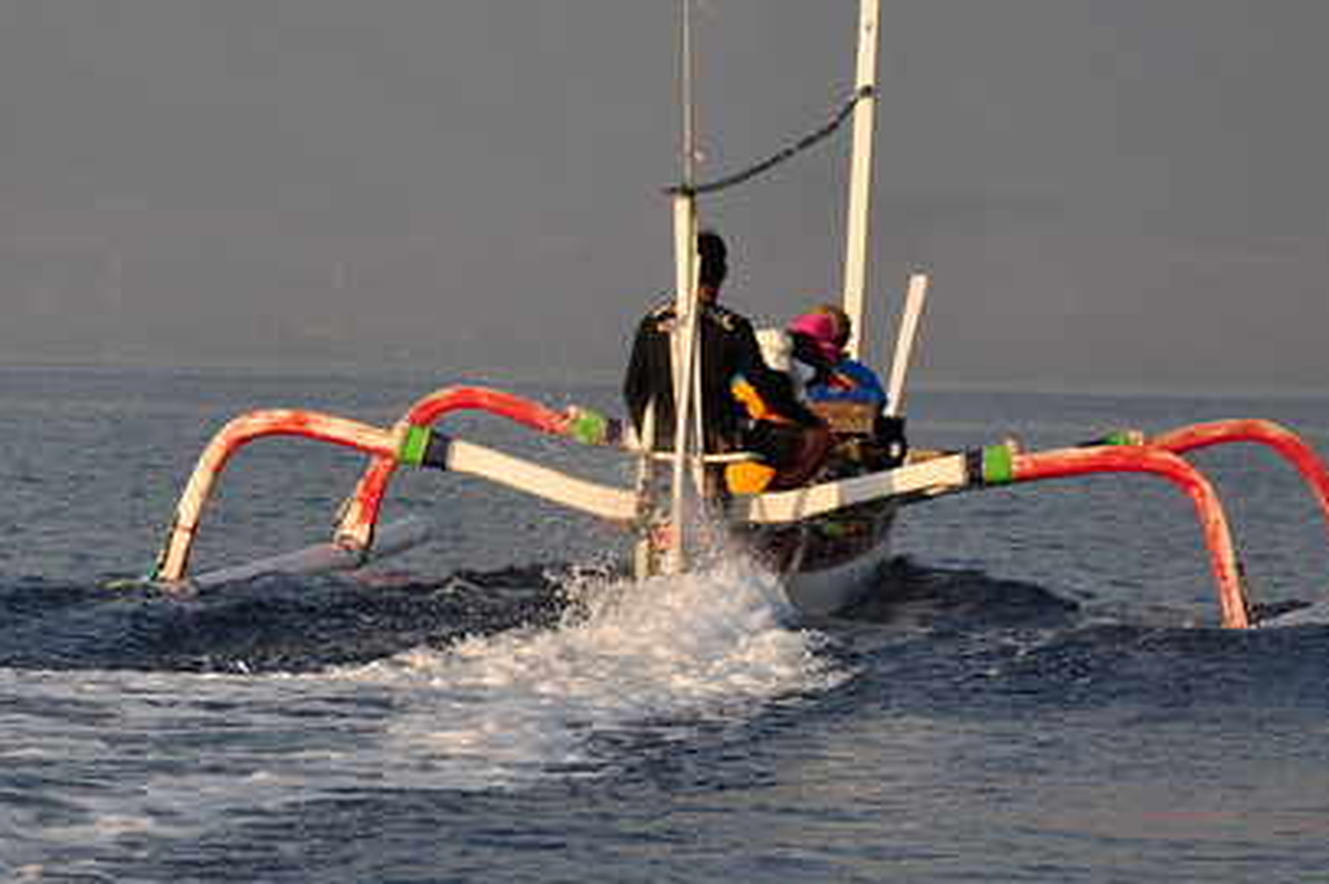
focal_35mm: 291
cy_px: 606
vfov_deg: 4.7
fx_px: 10731
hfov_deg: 7.1
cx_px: 275
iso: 200
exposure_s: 1/640
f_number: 8
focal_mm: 105
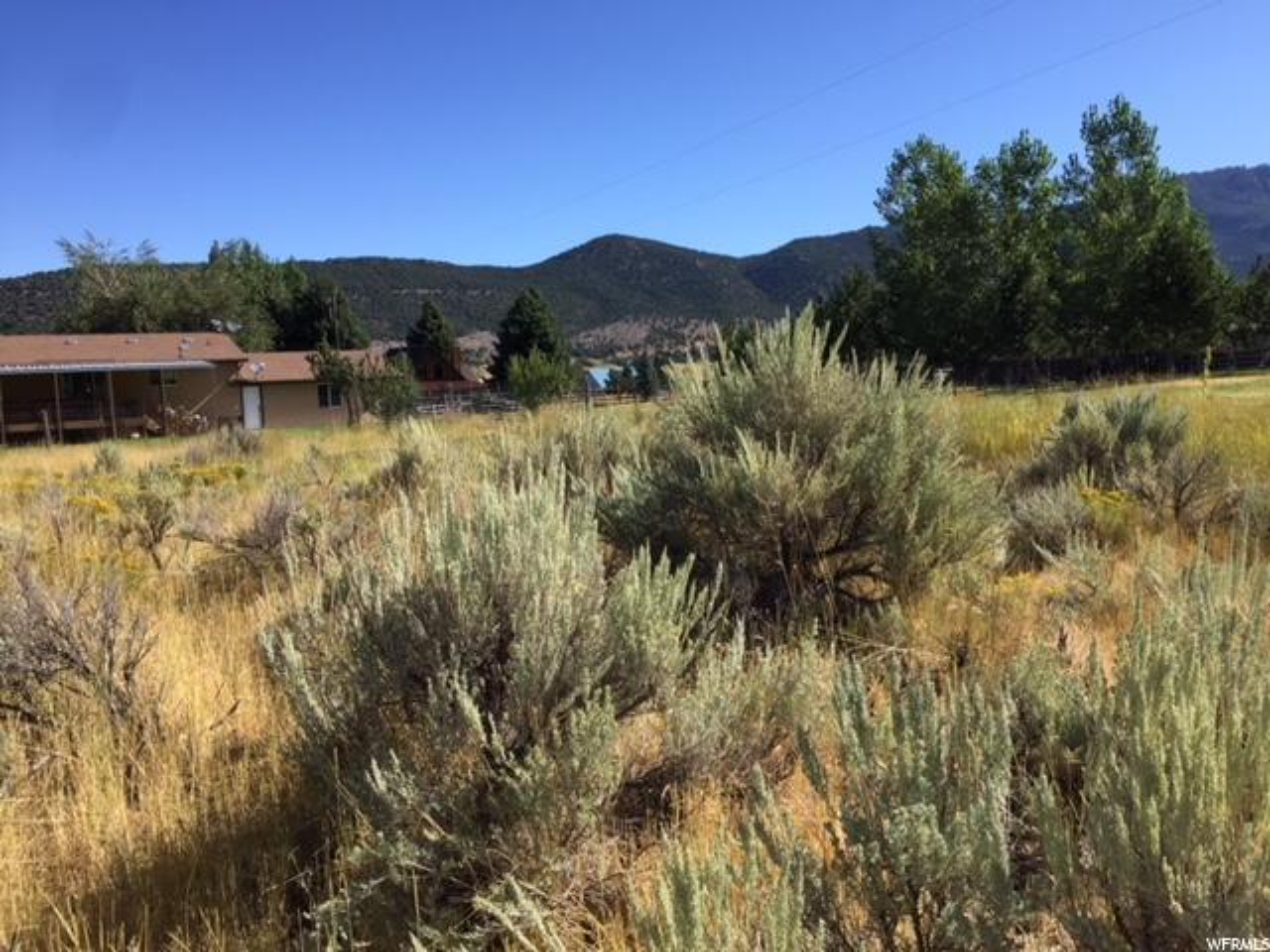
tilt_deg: -6.7
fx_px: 1064
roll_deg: +1.1
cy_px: 476
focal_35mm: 29
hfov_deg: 61.7
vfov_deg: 48.2
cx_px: 635
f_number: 2.2
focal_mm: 4.15
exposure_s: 1/1464
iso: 32
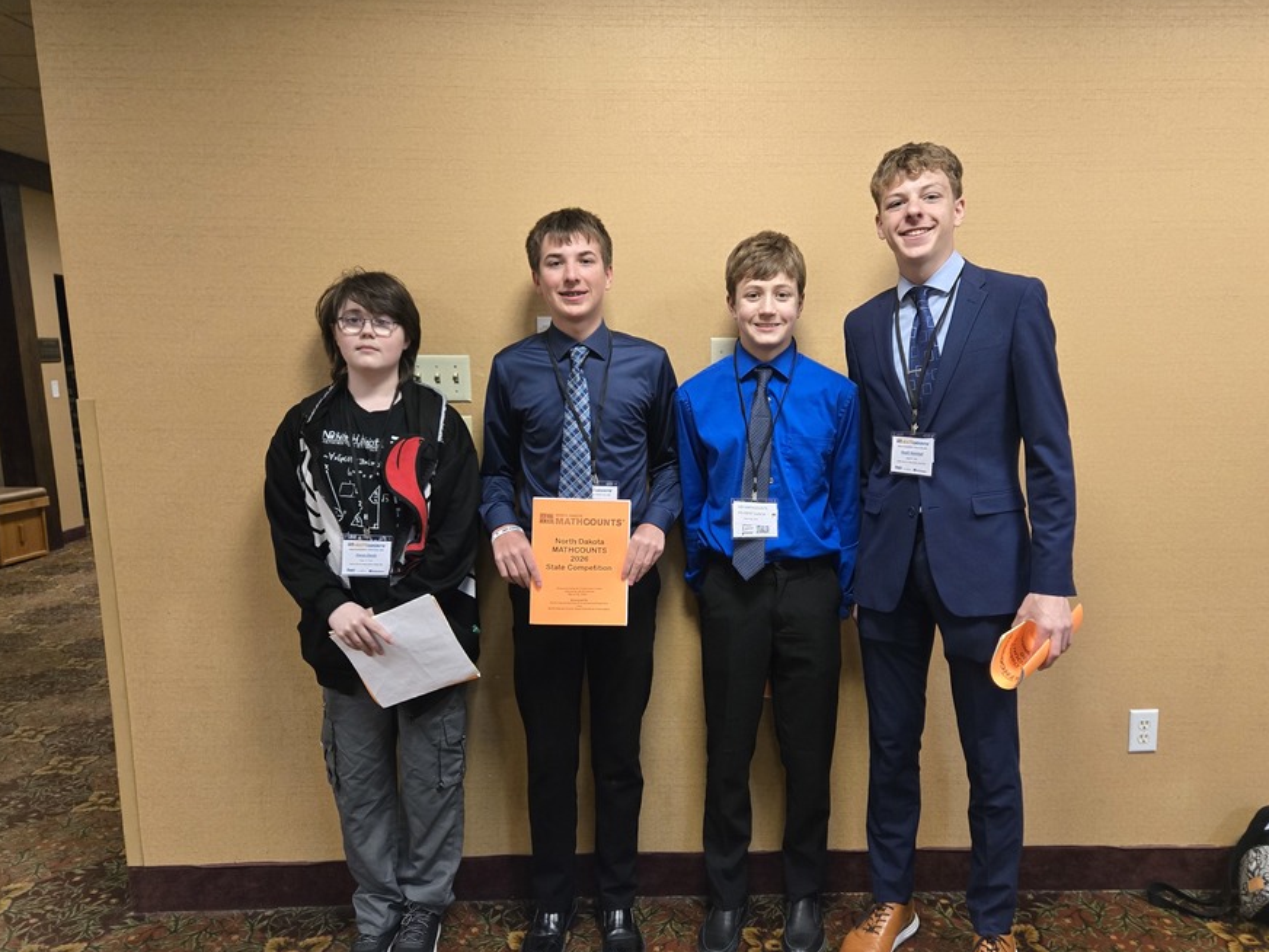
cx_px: 687
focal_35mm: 27
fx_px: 990
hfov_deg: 65.2
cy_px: 540
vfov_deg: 51.2
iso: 1000
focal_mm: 5.4
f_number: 1.8
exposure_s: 1/120
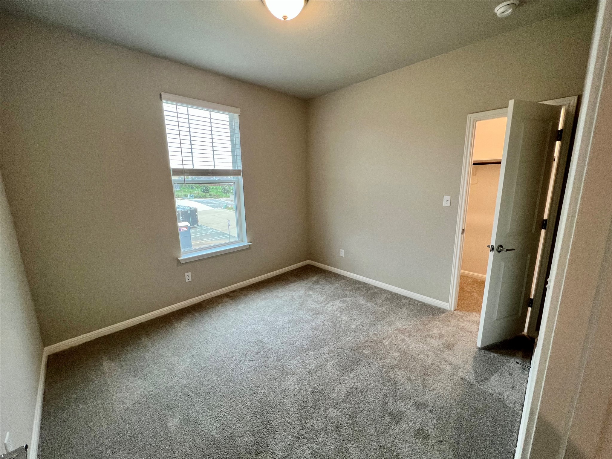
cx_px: 306
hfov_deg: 106.2
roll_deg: +0.4
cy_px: 230
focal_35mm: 13
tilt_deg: -11.0
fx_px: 230
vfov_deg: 89.9
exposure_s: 1/120
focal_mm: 1.57
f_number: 1.8
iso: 160
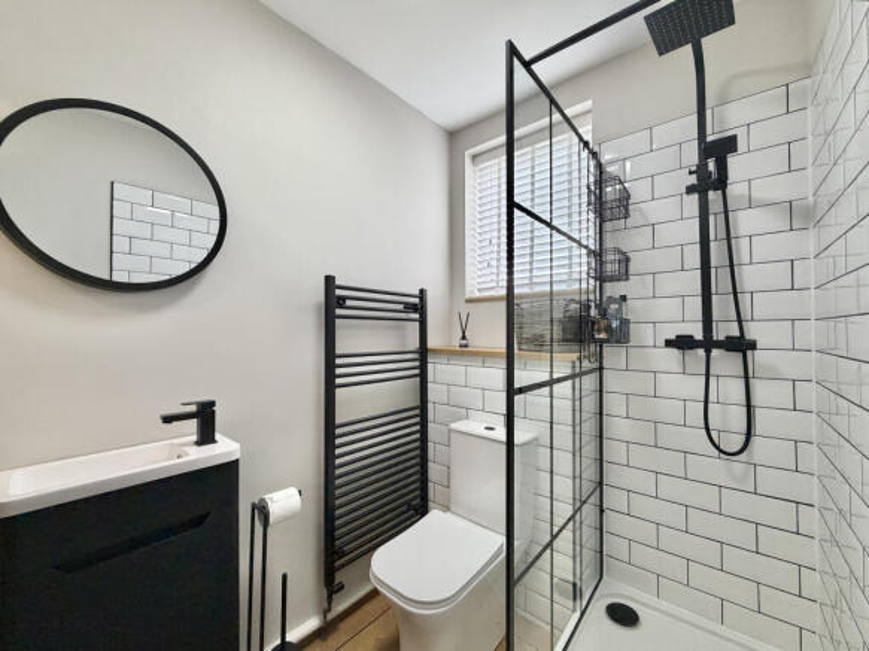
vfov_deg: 85.7
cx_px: 434
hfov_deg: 102.1
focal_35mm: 14
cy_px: 326
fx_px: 351
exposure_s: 1/100
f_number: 2.2
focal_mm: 2.22
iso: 160
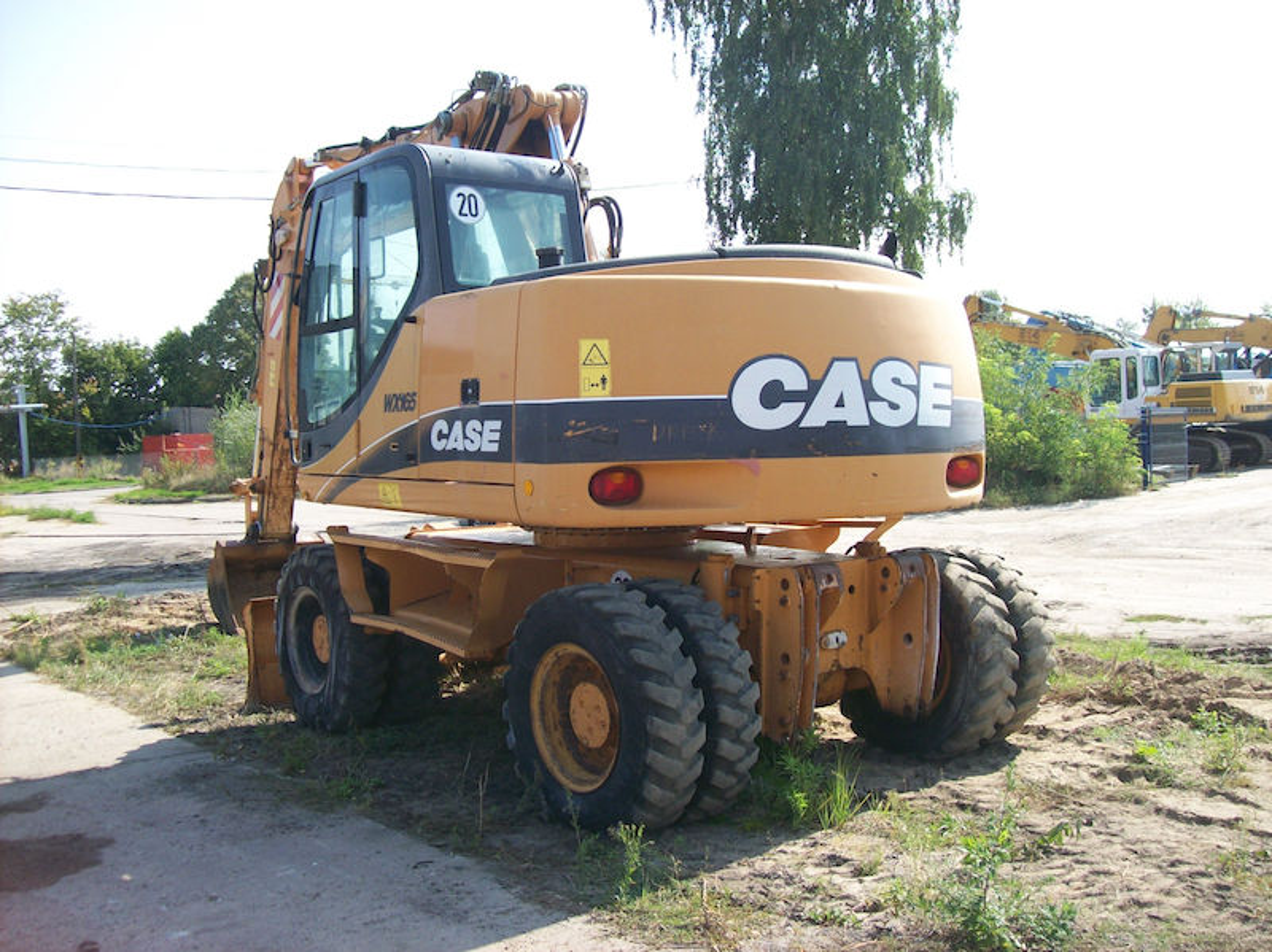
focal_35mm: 36
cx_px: 636
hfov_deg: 51.4
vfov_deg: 39.6
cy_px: 476
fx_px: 1322
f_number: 2.7
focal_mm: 6
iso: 80
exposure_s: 1/573
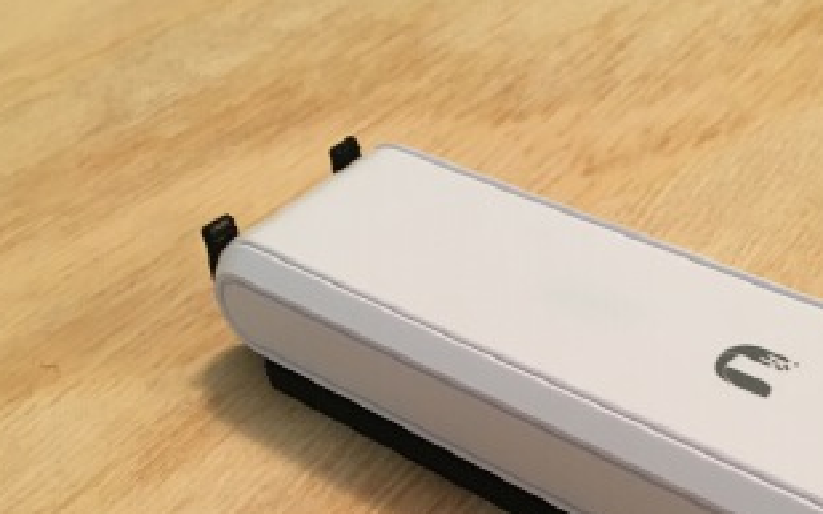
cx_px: 547
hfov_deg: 37.8
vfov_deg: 23.9
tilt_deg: -42.0
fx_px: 1189
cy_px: 442
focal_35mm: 53
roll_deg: +2.8
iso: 200
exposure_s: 1/17
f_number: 2.2
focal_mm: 4.15
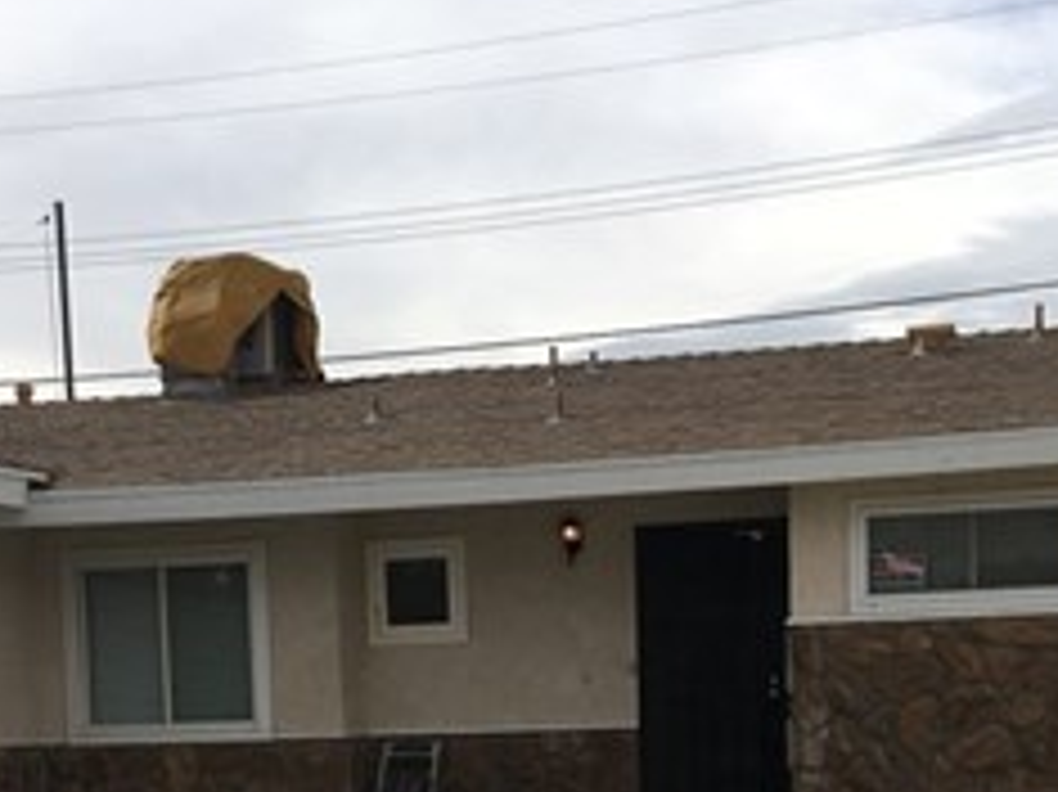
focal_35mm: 79
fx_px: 2413
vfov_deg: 17.6
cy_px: 1008
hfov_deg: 24.7
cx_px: 540
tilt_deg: -4.9
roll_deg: +1.9
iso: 25
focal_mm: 4.15
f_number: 2.2
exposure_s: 1/1789
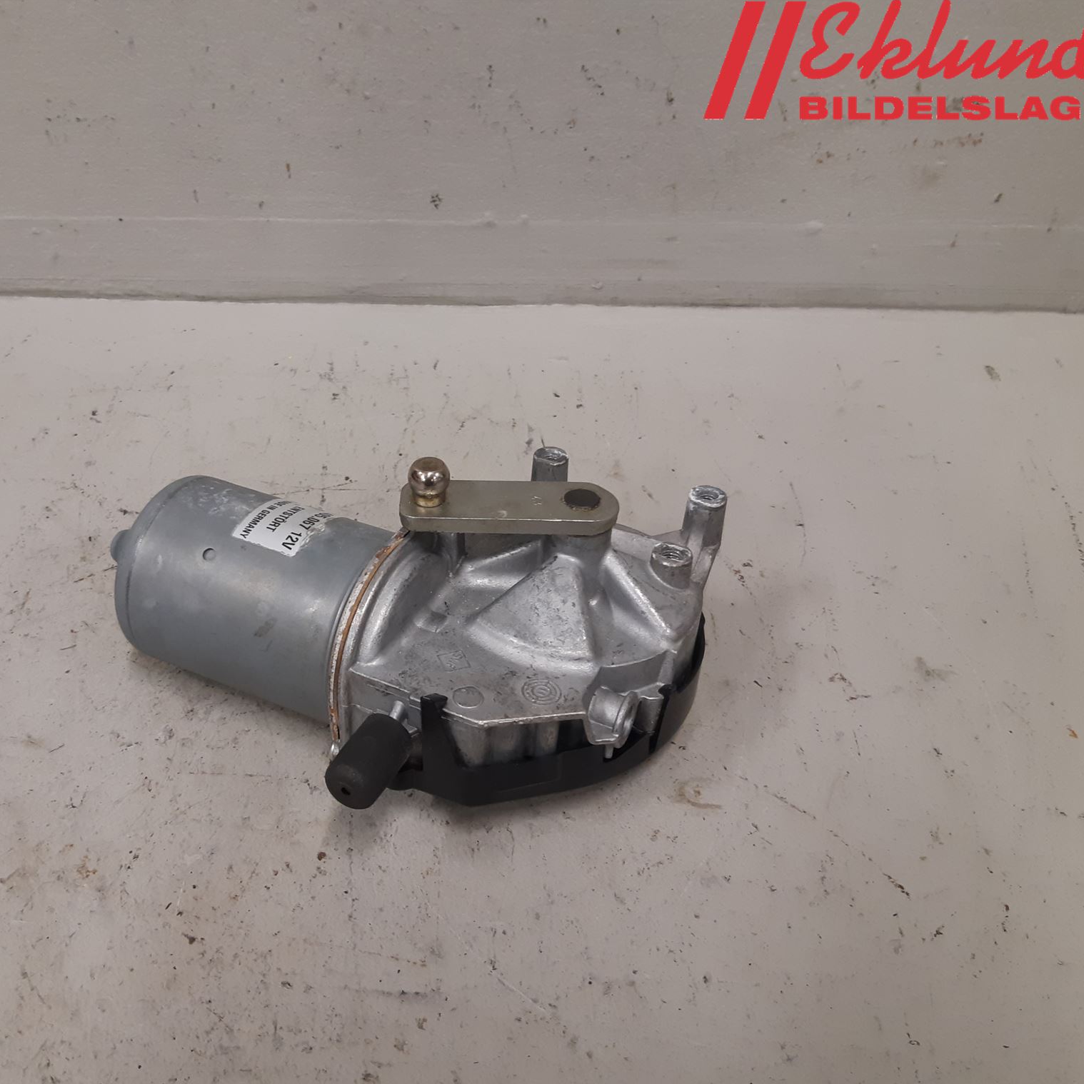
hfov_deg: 52.0
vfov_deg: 52.5
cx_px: 411
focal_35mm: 31
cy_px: 547
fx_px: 1098
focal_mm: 3.93
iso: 125
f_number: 1.7
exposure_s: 1/50
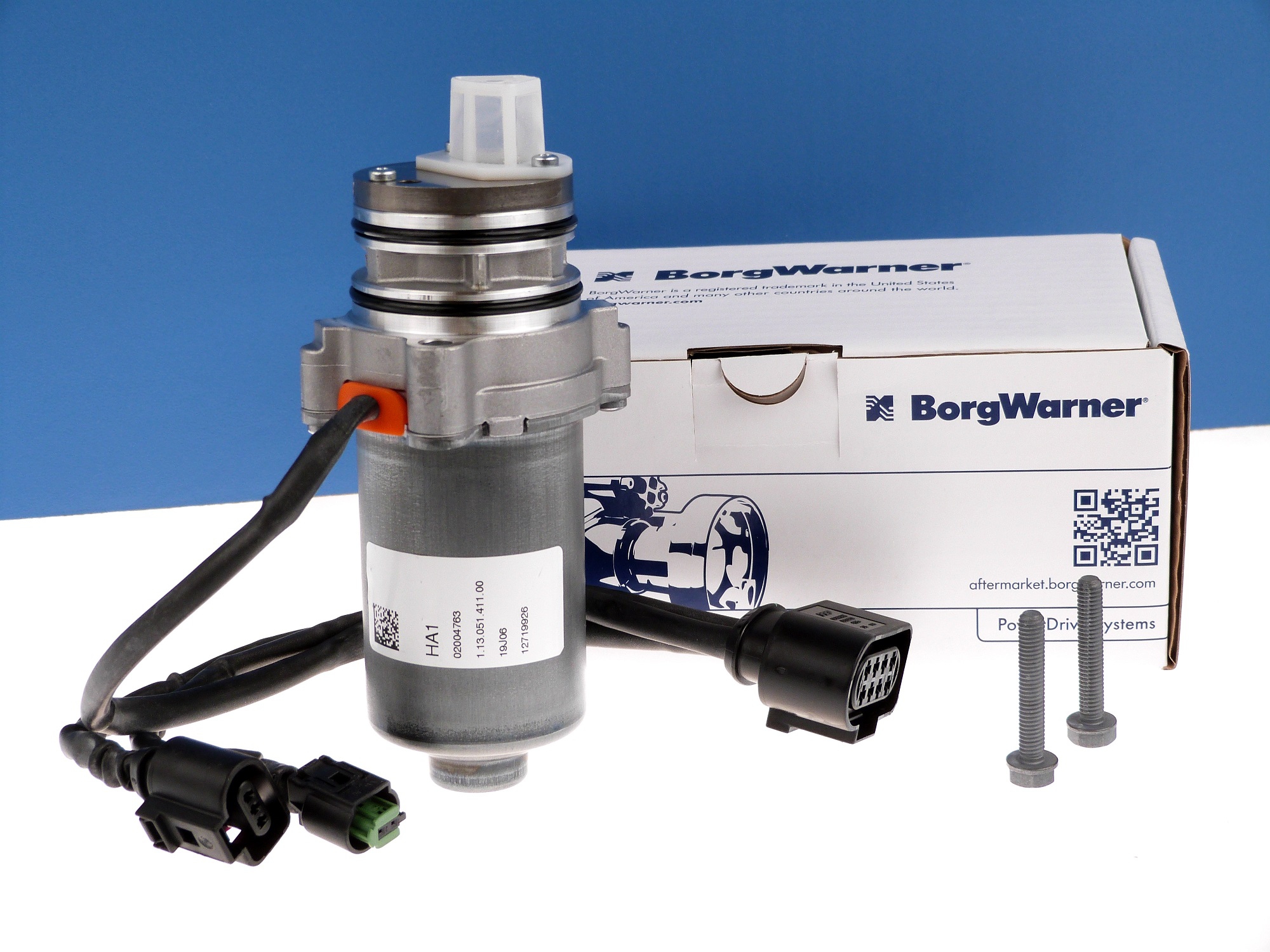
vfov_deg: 22.3
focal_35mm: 66
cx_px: 635
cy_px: 476
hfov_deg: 29.4
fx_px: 2421
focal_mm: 11.8
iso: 100
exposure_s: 1/100
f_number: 3.3
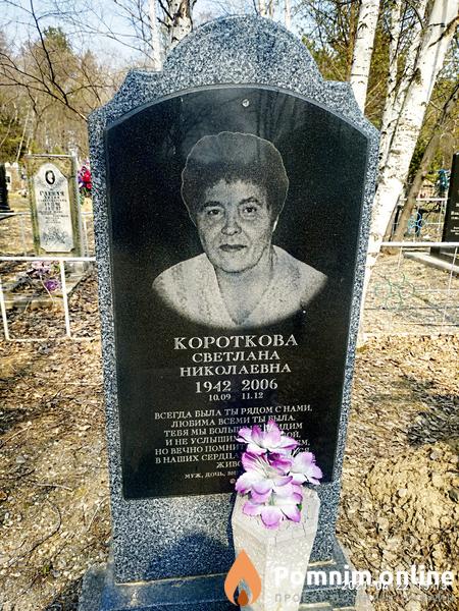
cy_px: 306
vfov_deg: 71.6
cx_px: 230
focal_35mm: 24
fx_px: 424
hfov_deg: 56.8
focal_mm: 3.94
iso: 103
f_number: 1.9
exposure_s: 1/457
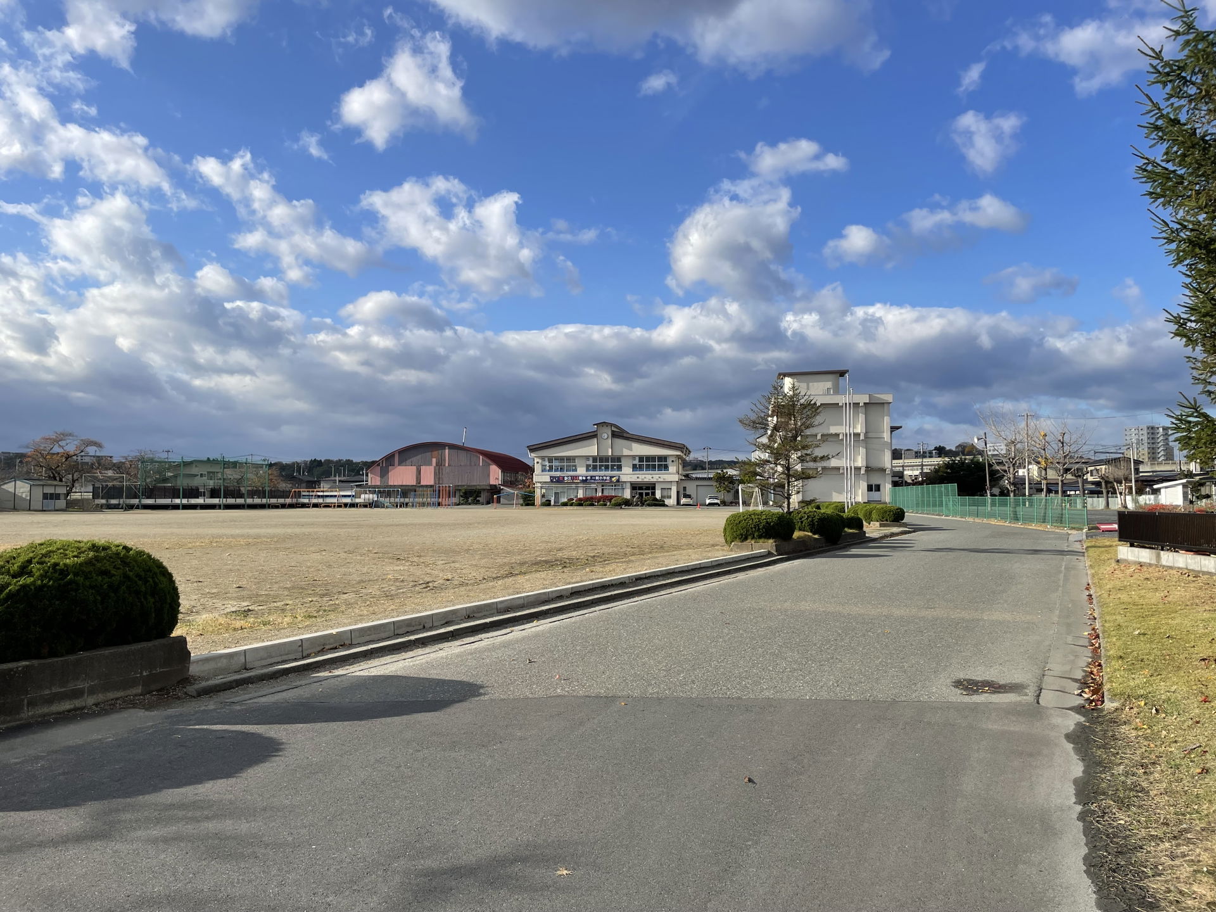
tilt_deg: +0.9
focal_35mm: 26
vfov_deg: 53.1
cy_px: 456
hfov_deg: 67.3
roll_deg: +0.2
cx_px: 608
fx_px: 913
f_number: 1.6
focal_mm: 4.2
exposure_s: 1/3610
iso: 32
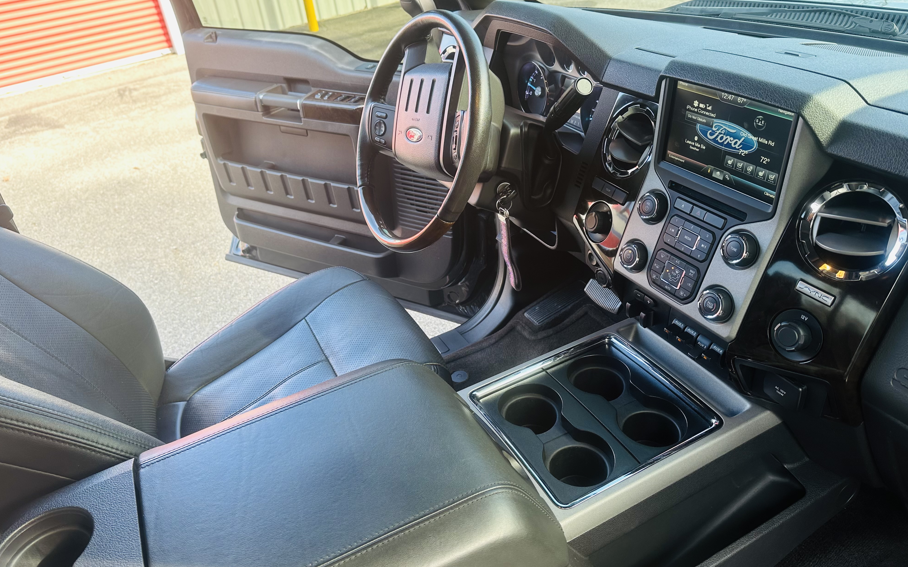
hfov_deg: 70.4
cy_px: 269
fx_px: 643
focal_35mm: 26
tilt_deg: -29.6
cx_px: 459
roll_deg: +7.2
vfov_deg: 47.6
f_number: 1.78
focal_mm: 6.86
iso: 64
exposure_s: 1/121
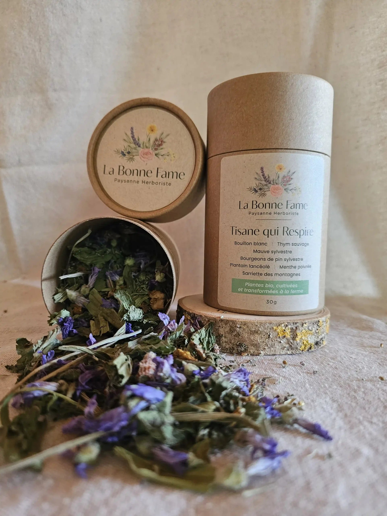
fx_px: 343
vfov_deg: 73.9
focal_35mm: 23
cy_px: 258
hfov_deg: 58.9
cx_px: 194
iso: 640
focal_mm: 6.3
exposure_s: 1/45
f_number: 1.7
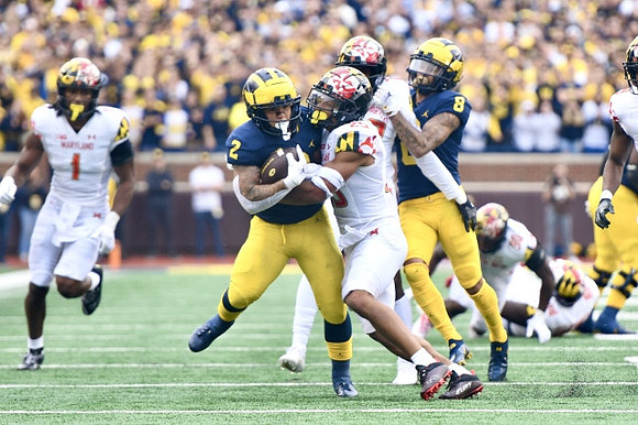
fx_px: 5313
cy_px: 212
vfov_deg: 4.6
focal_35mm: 300
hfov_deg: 6.9
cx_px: 319
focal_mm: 200
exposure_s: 1/1250
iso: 640
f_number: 2.8
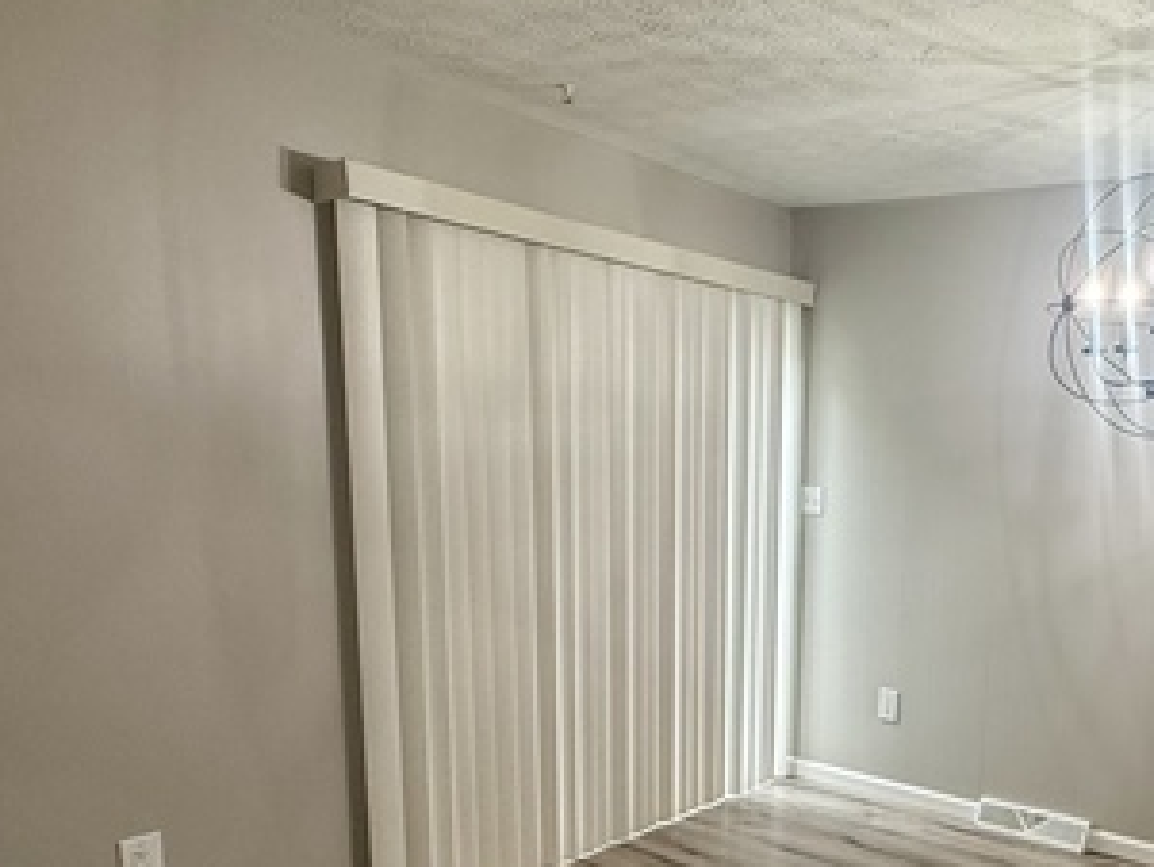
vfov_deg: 44.1
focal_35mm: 31
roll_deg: -1.6
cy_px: 641
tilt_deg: -10.0
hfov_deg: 54.9
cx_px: 899
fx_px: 1034
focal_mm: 2.22
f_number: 2.2
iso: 250
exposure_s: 1/120
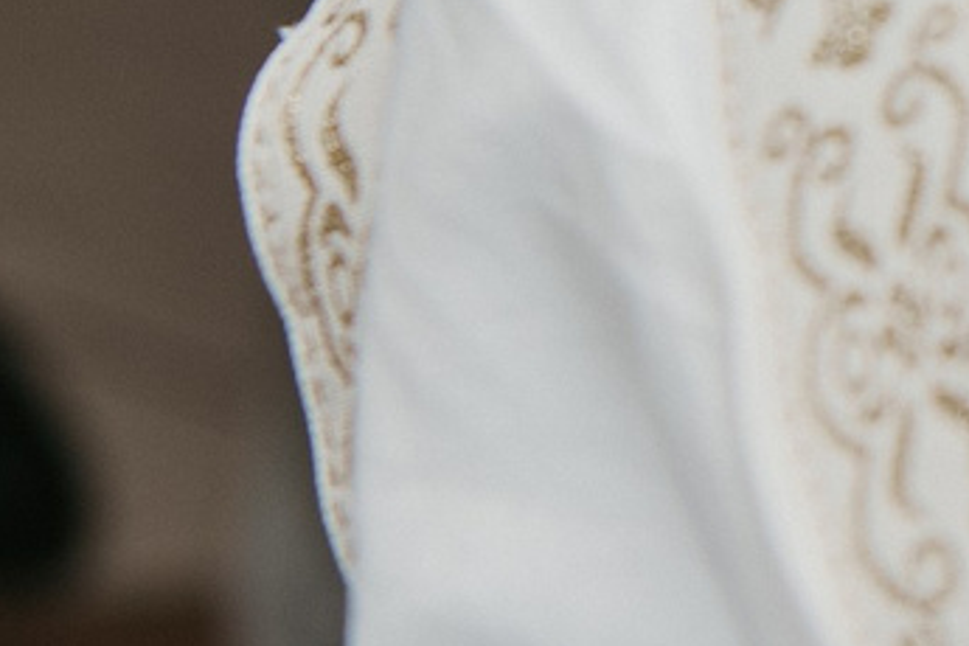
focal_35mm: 334
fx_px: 8989
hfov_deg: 5.9
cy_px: -875
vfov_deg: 4.0
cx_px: 2283
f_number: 4
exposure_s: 1/160
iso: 125
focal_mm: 45
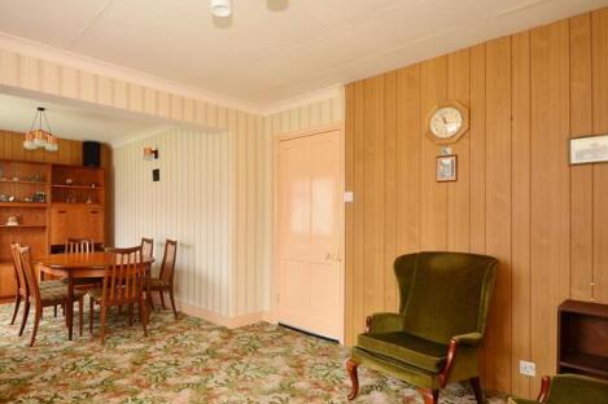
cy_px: 216
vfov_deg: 59.4
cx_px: 259
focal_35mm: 21
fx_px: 354
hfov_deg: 80.7
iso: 400
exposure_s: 1/6
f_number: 5.6
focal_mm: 10
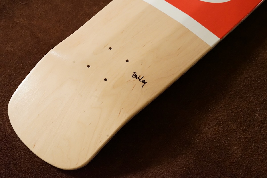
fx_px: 371
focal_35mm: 50
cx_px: 134
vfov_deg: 27.0
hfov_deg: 39.6
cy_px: 89
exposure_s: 1/13
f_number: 9
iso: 6400
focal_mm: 50
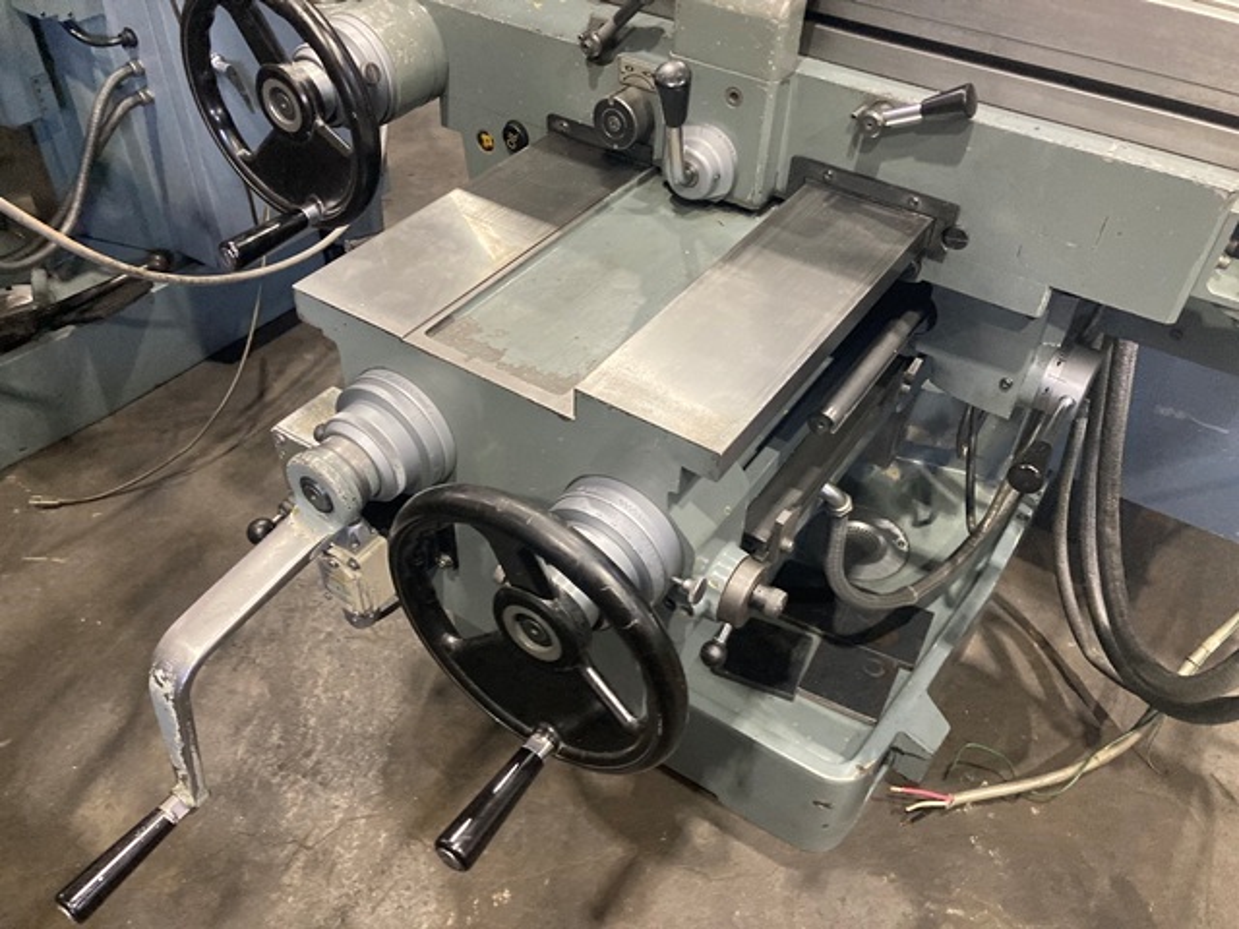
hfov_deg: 63.4
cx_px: 620
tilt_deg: -42.4
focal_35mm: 28
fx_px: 1002
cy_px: 464
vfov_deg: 49.7
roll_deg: -0.6
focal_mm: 3.99
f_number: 1.8
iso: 320
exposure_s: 1/60
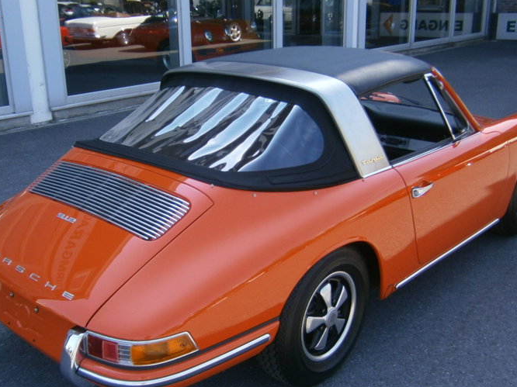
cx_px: 244
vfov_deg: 35.8
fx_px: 597
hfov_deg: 46.8
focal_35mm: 40
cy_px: 228
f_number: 2.8
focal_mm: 4.7
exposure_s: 1/250
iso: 80
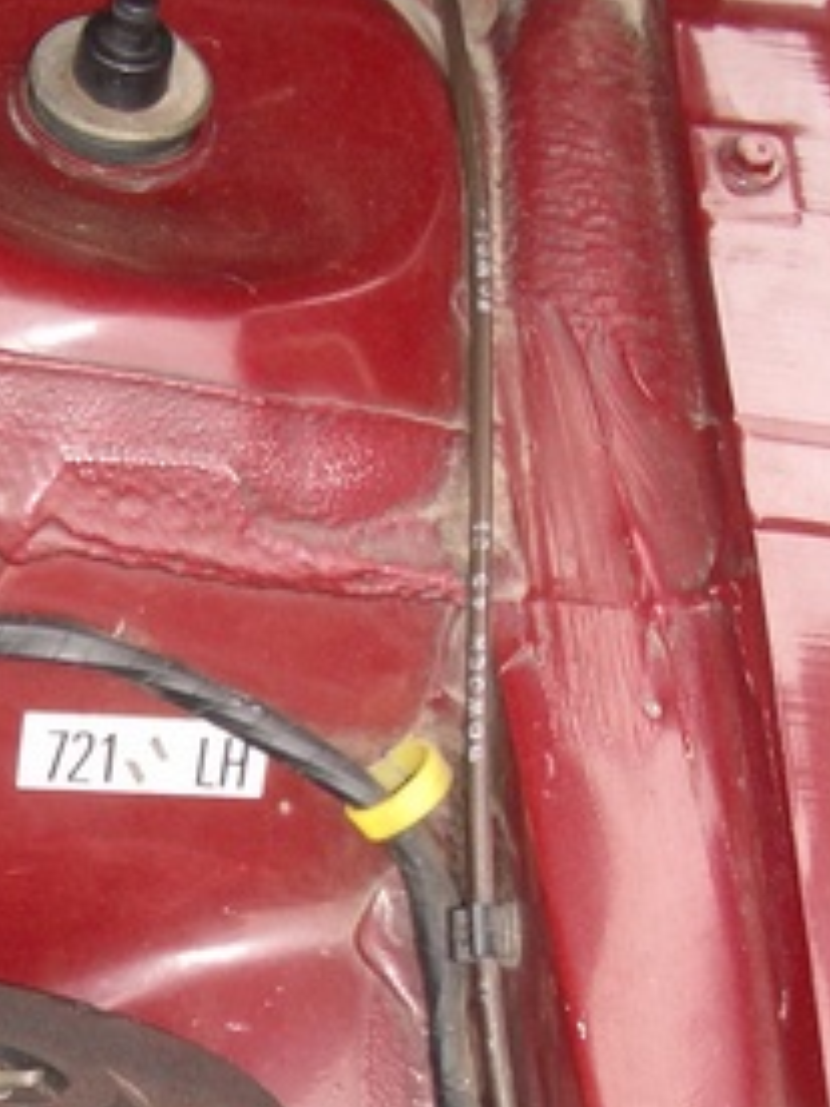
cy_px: 1047
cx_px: -32
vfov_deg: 20.1
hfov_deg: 15.2
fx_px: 3037
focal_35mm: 95
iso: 100
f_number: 2.8
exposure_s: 1/60
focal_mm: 6.8
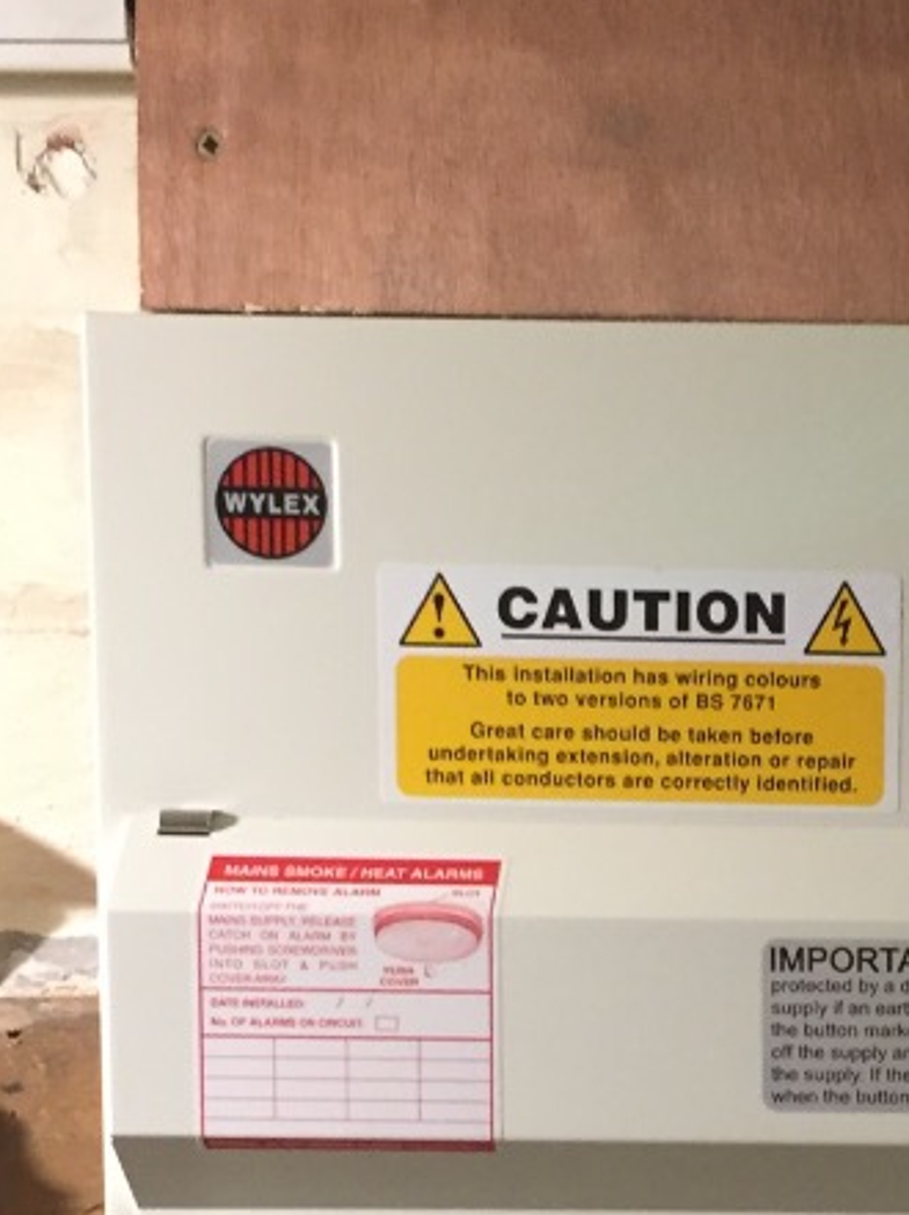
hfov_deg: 18.1
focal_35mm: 79
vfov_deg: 24.3
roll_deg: +1.0
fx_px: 2770
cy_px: 1003
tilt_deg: -3.2
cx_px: 961
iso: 160
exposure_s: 1/33
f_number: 2.2
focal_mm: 4.15
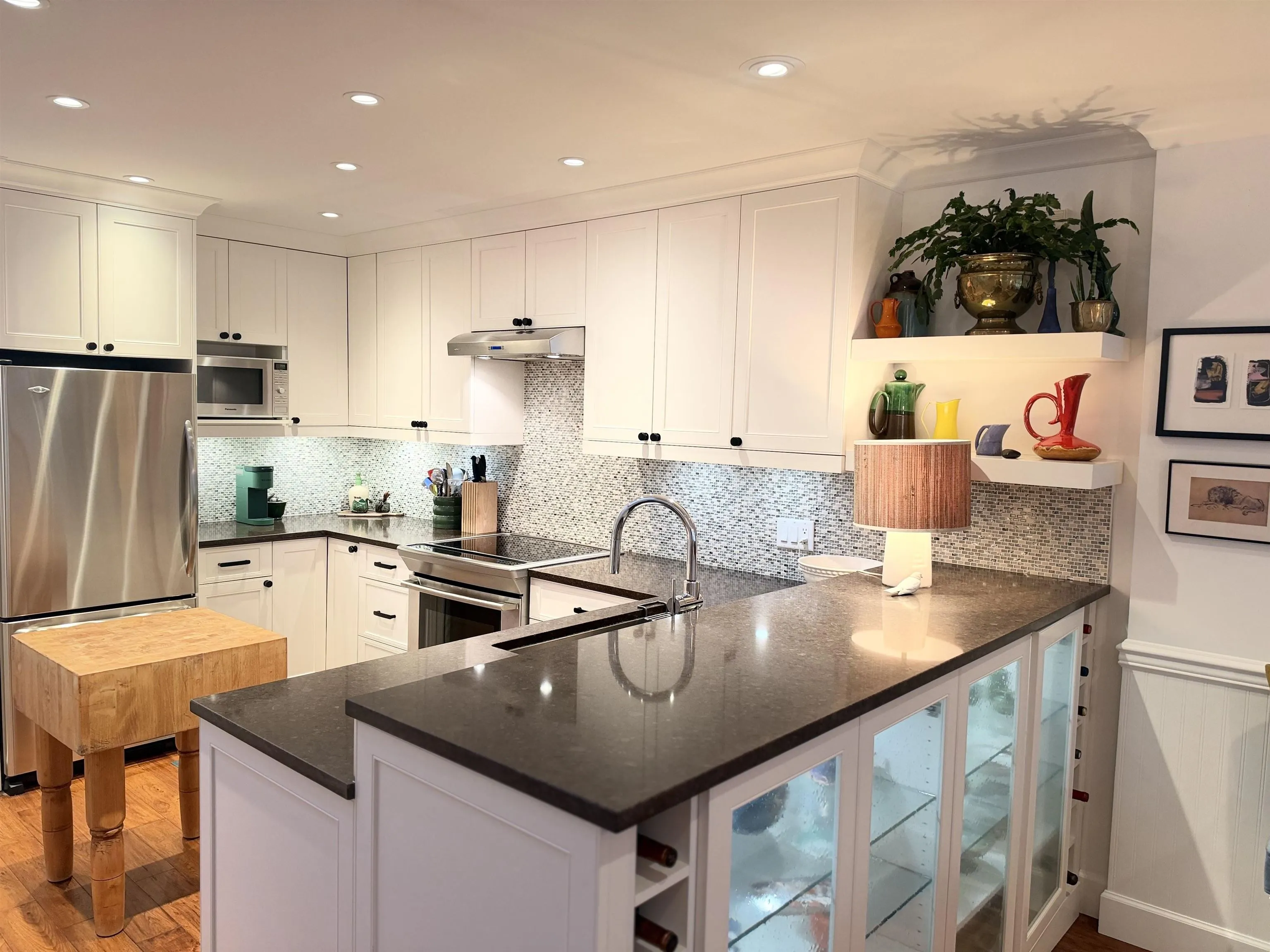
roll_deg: -1.0
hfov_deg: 71.6
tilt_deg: -4.4
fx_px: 881
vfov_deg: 56.8
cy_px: 476
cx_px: 635
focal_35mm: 24
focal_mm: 6.93
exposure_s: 1/60
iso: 200
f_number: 1.8
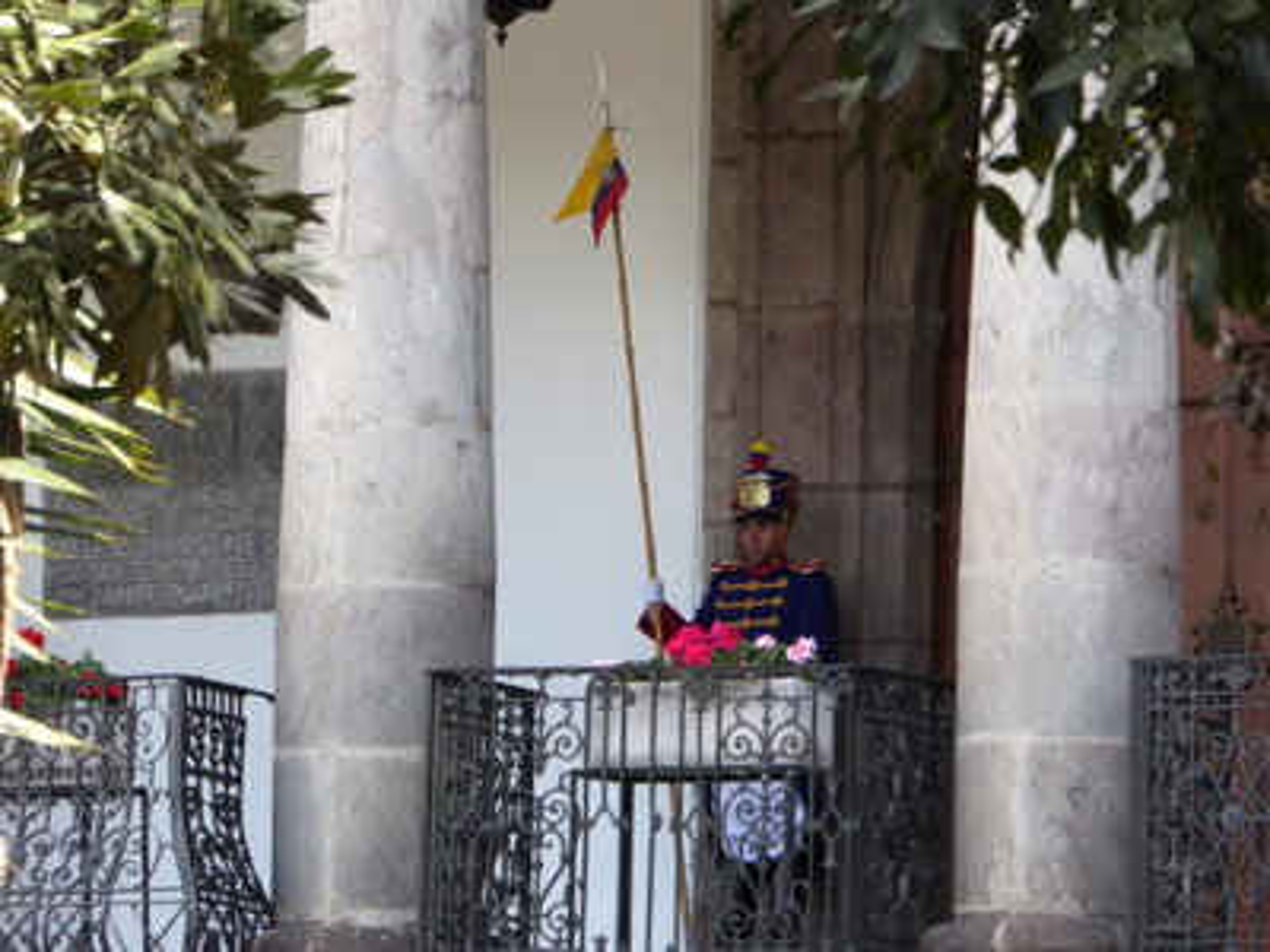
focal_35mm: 358
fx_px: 13134
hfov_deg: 5.5
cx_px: 635
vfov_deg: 4.2
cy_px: 476
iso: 640
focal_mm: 57.7
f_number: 5.9
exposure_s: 1/320
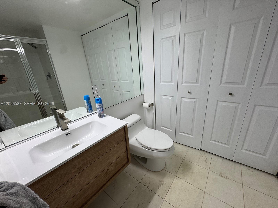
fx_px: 112
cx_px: 139
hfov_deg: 102.1
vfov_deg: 85.7
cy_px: 104
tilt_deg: -20.8
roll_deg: +4.6
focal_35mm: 14
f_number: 2.2
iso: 64
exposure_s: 1/120
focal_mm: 2.22
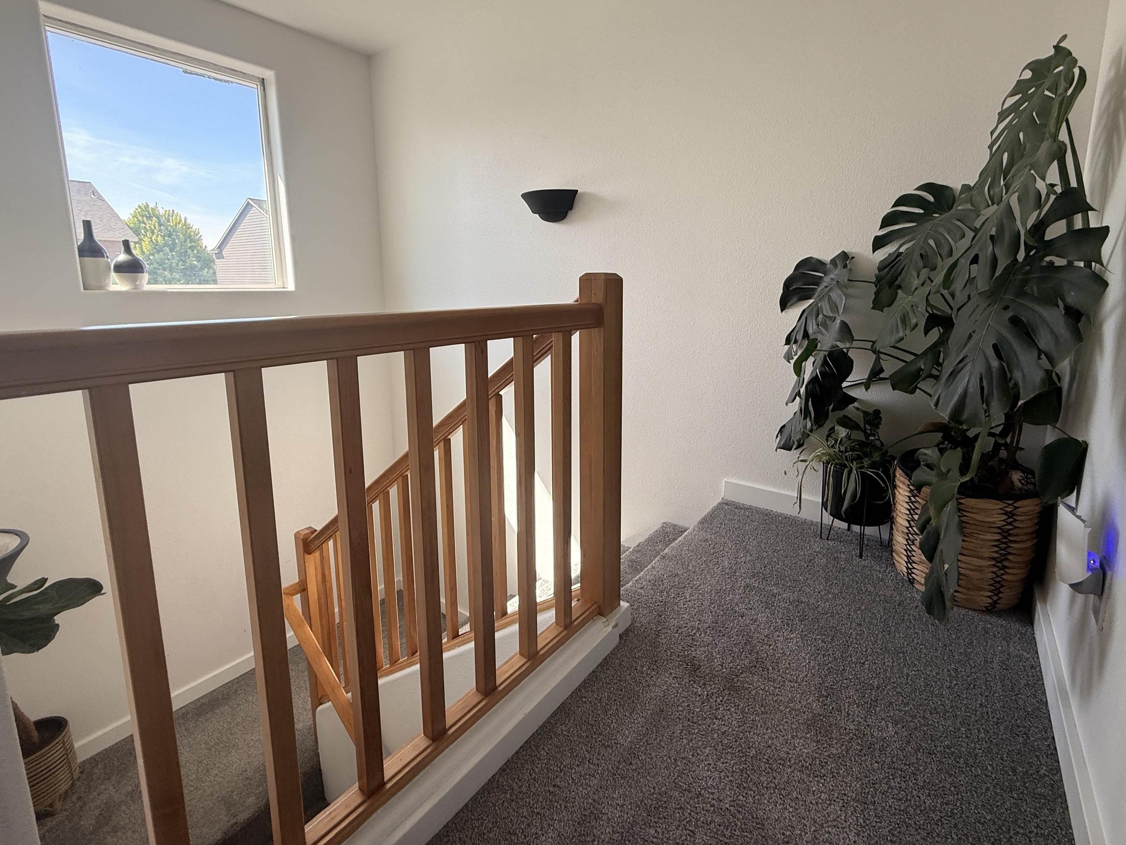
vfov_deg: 77.7
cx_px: 618
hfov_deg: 94.2
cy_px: 363
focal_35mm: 16
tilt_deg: -9.0
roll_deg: -0.9
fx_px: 520
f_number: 2.2
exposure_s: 1/139
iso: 64
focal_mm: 2.22
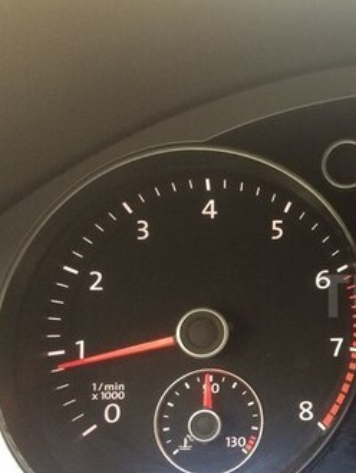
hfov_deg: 22.6
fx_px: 794
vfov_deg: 33.0
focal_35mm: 58
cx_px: 464
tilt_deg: -22.4
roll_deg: +1.1
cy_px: 296
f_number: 2.2
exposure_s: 1/33
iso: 125
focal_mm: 4.15
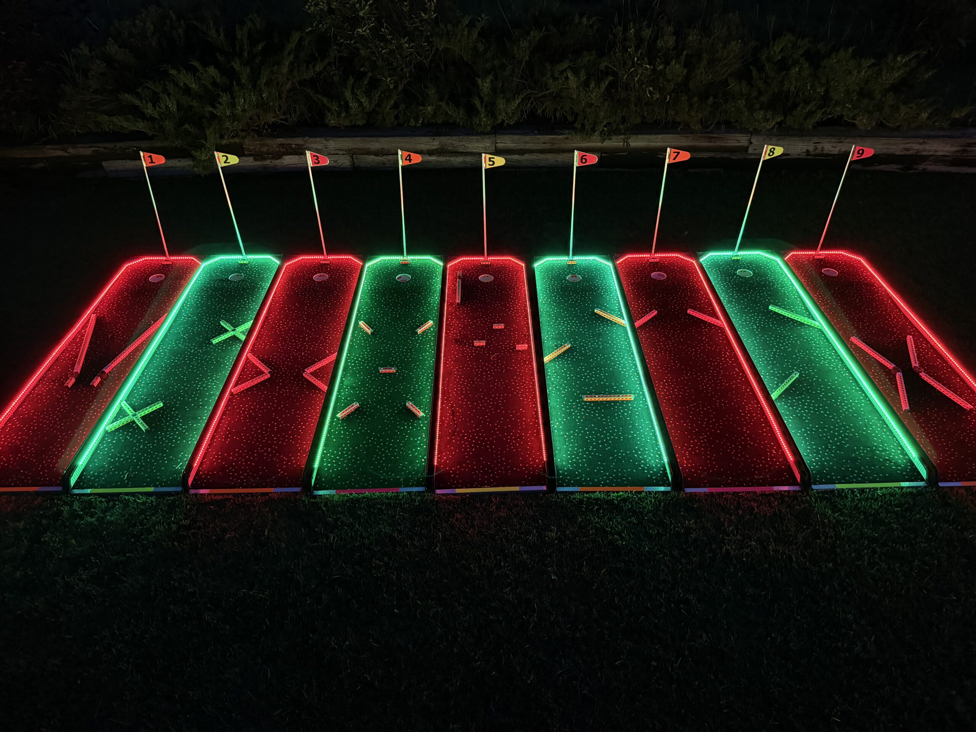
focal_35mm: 24
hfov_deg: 71.6
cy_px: 366
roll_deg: +2.0
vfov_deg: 56.8
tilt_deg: -38.5
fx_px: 677
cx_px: 488
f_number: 1.78
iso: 1000
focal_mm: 6.76
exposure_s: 1/38
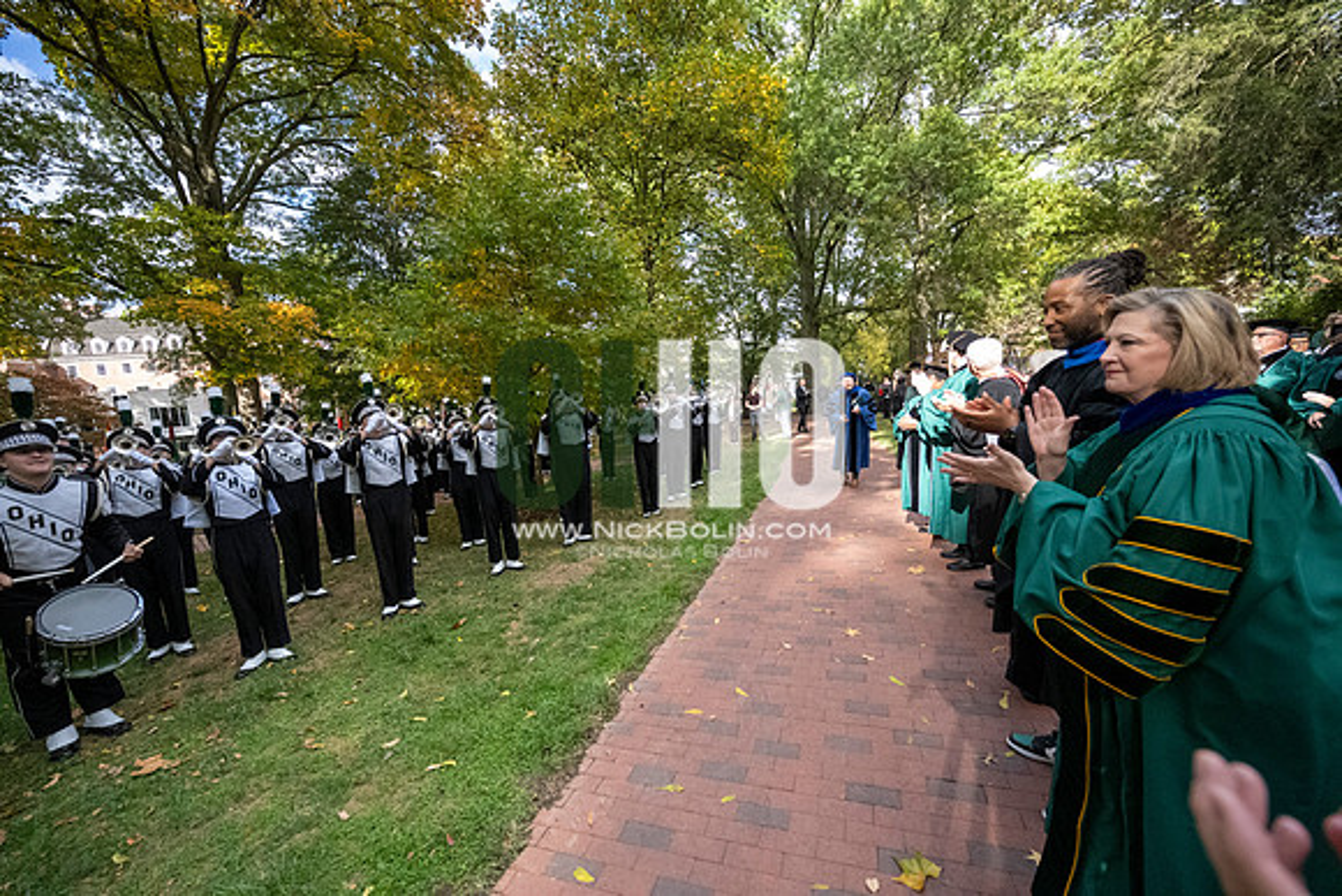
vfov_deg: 81.2
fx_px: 522
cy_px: 448
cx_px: 671
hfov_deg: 104.2
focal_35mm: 14
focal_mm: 14
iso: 6400
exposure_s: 1/8000
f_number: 4
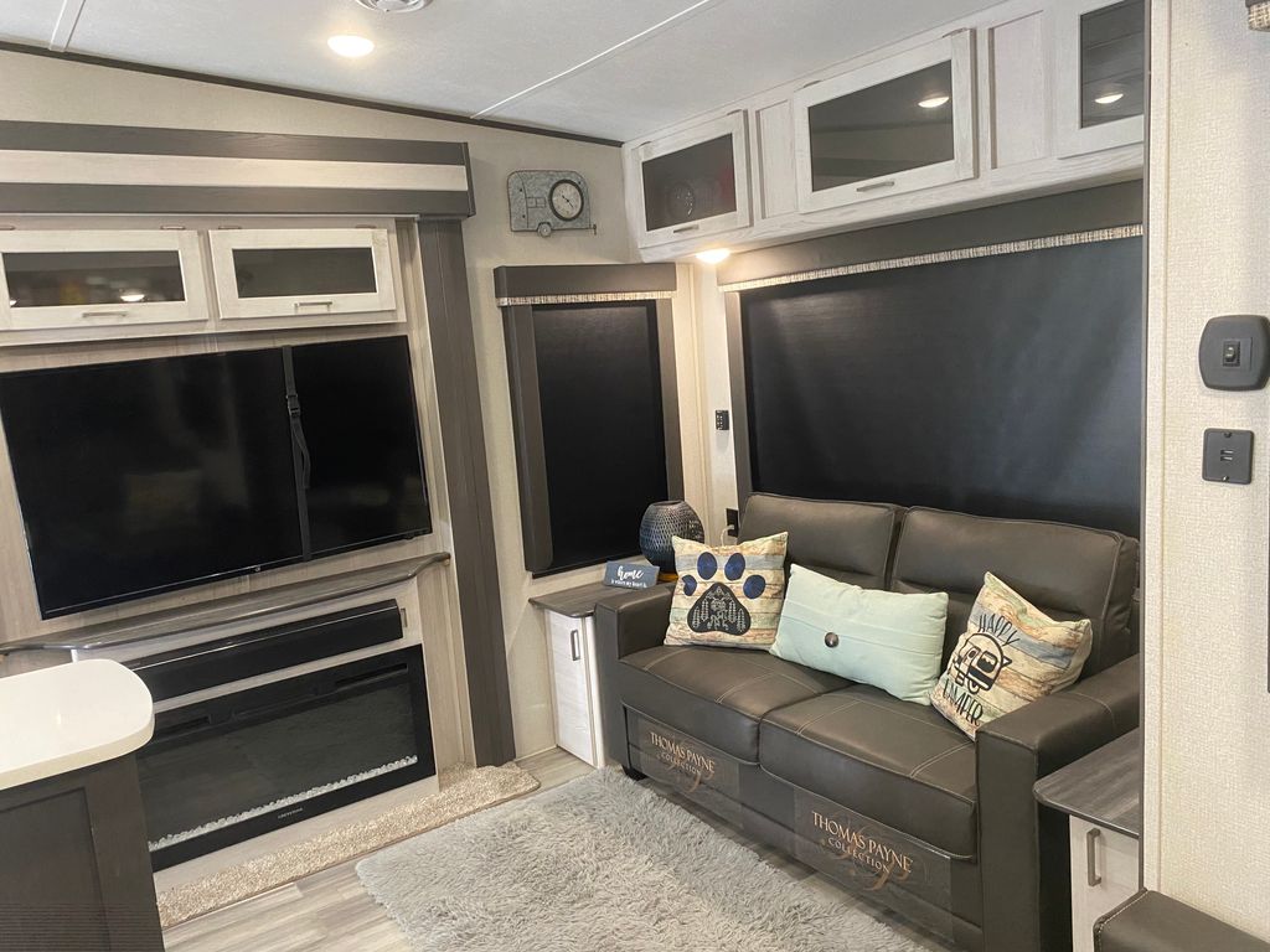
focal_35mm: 26
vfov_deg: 53.1
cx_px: 635
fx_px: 954
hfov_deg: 67.3
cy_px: 476
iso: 400
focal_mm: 4.25
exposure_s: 1/60
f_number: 1.8
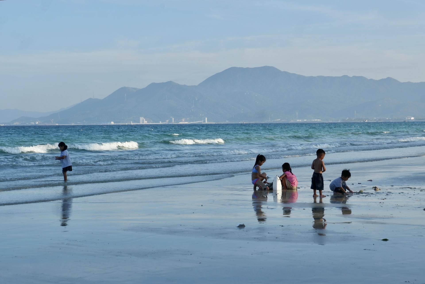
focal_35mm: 68
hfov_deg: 29.7
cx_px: 212
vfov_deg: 20.0
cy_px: 142
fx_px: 803
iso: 200
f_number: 8
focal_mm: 45.2
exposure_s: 1/420
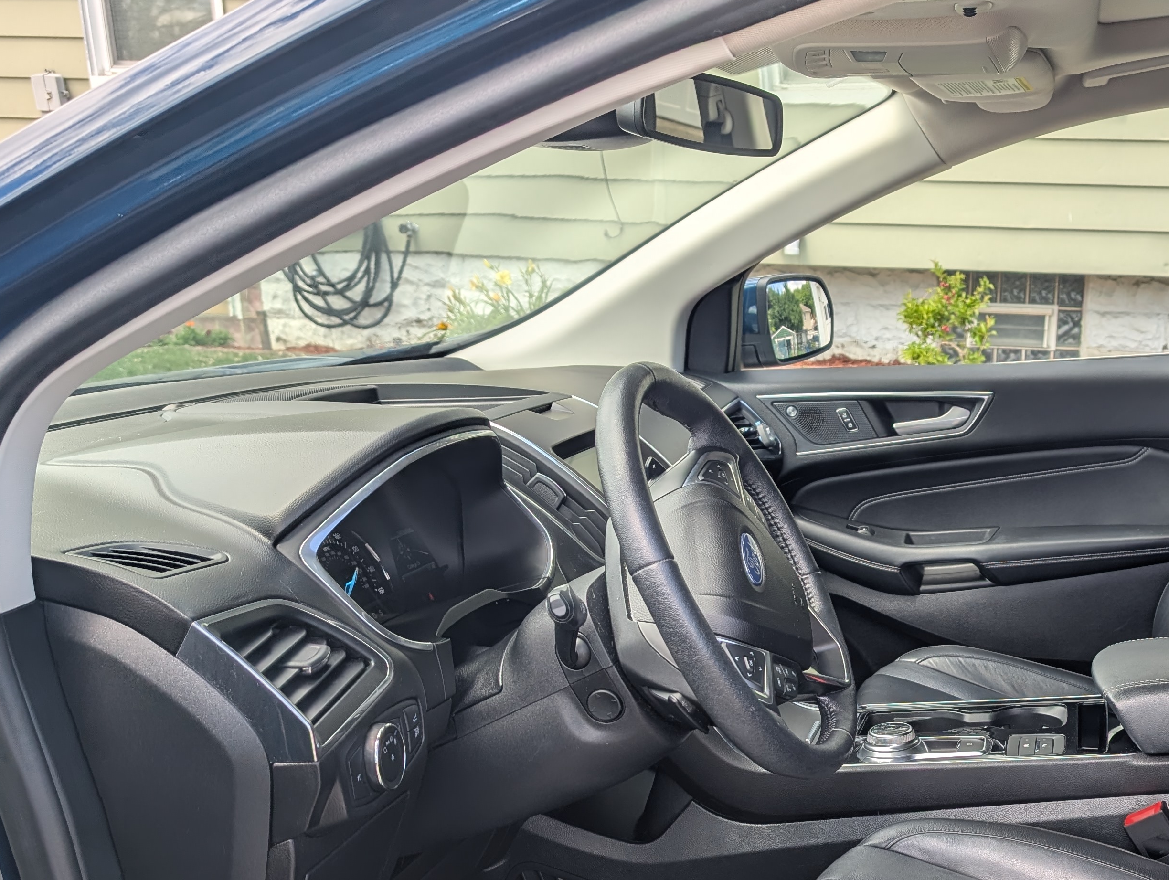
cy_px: 698
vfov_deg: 35.0
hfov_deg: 44.7
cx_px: 914
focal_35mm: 40
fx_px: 1353
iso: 20
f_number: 1.68
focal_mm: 6.9
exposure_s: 1/252
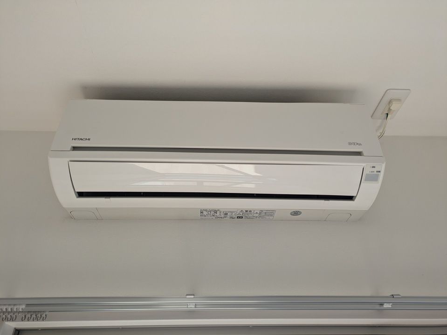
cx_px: 224
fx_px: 323
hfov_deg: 69.4
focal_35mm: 25
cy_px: 168
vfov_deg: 54.9
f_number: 1.89
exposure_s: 1/172
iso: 57
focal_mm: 5.43
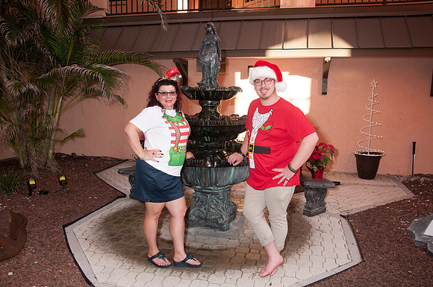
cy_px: 144
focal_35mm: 27
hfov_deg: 67.5
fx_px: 324
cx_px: 216
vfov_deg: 47.8
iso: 100
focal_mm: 18
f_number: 5.6
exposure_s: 1/60
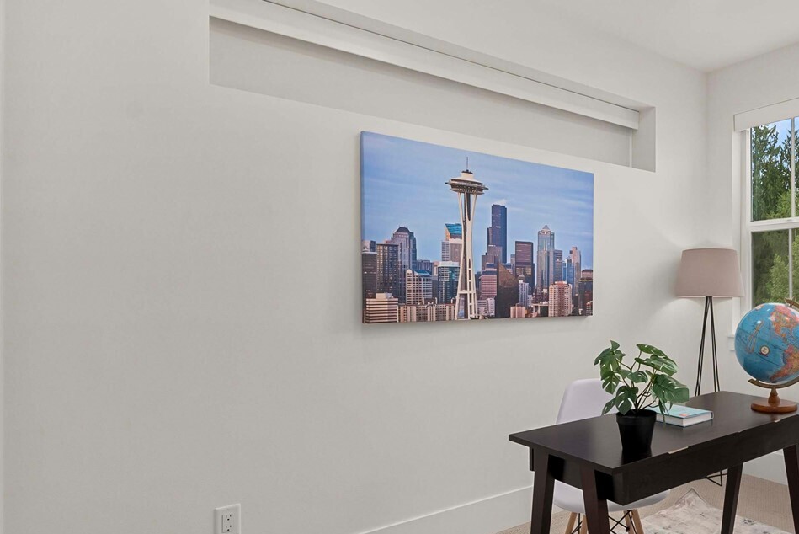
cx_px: 672
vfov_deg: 51.2
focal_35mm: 25
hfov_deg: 63.3
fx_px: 555
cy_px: 302
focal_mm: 14
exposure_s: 1/30
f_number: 7.1
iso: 250
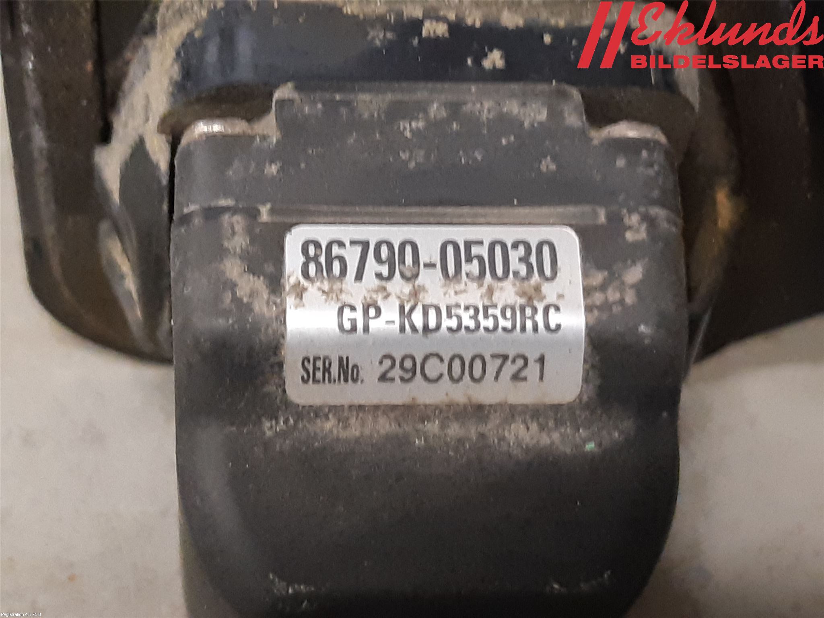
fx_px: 619
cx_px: 412
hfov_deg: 67.3
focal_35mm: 26
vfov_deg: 53.1
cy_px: 309
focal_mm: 3.93
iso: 250
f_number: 1.7
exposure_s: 1/50
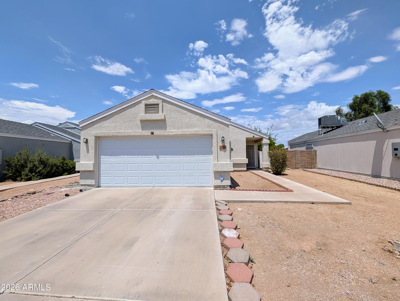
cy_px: 150
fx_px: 139
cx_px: 200
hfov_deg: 110.5
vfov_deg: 94.6
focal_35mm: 12
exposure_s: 1/4505
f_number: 1.7
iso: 57
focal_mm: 2.02
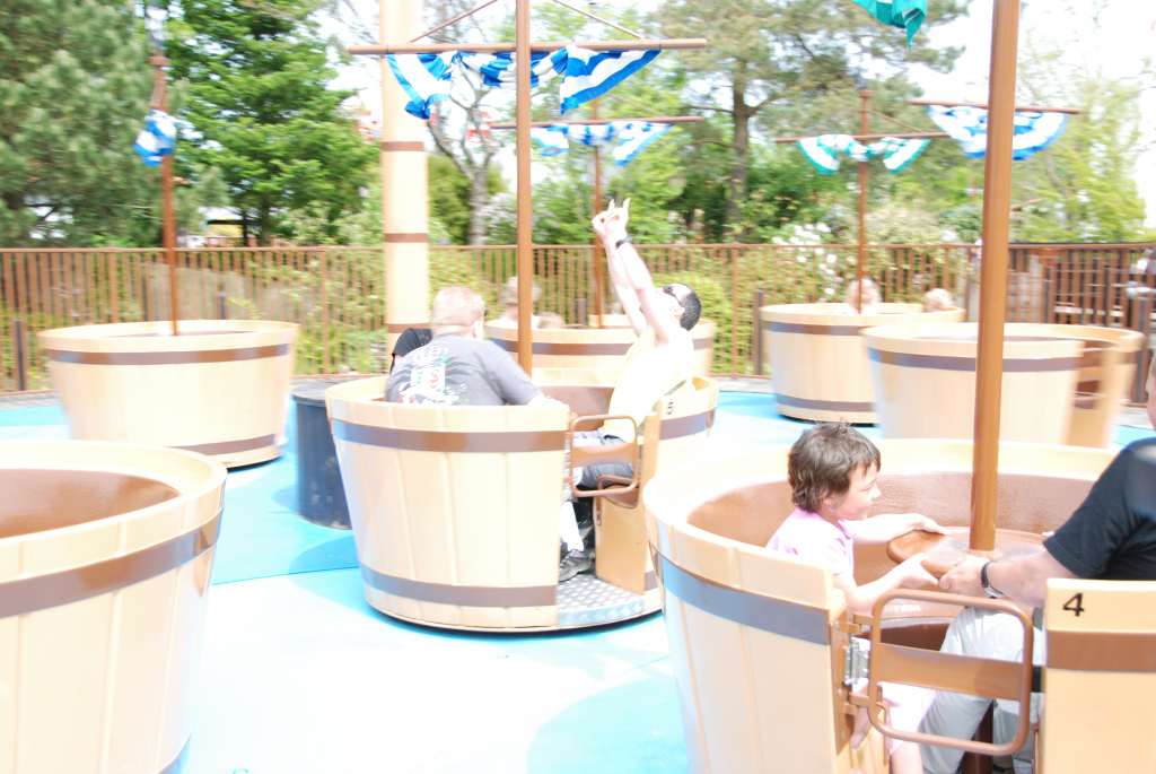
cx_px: 578
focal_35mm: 40
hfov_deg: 47.9
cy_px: 387
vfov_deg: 33.1
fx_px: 1302
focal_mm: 27
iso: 100
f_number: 4
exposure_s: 1/125
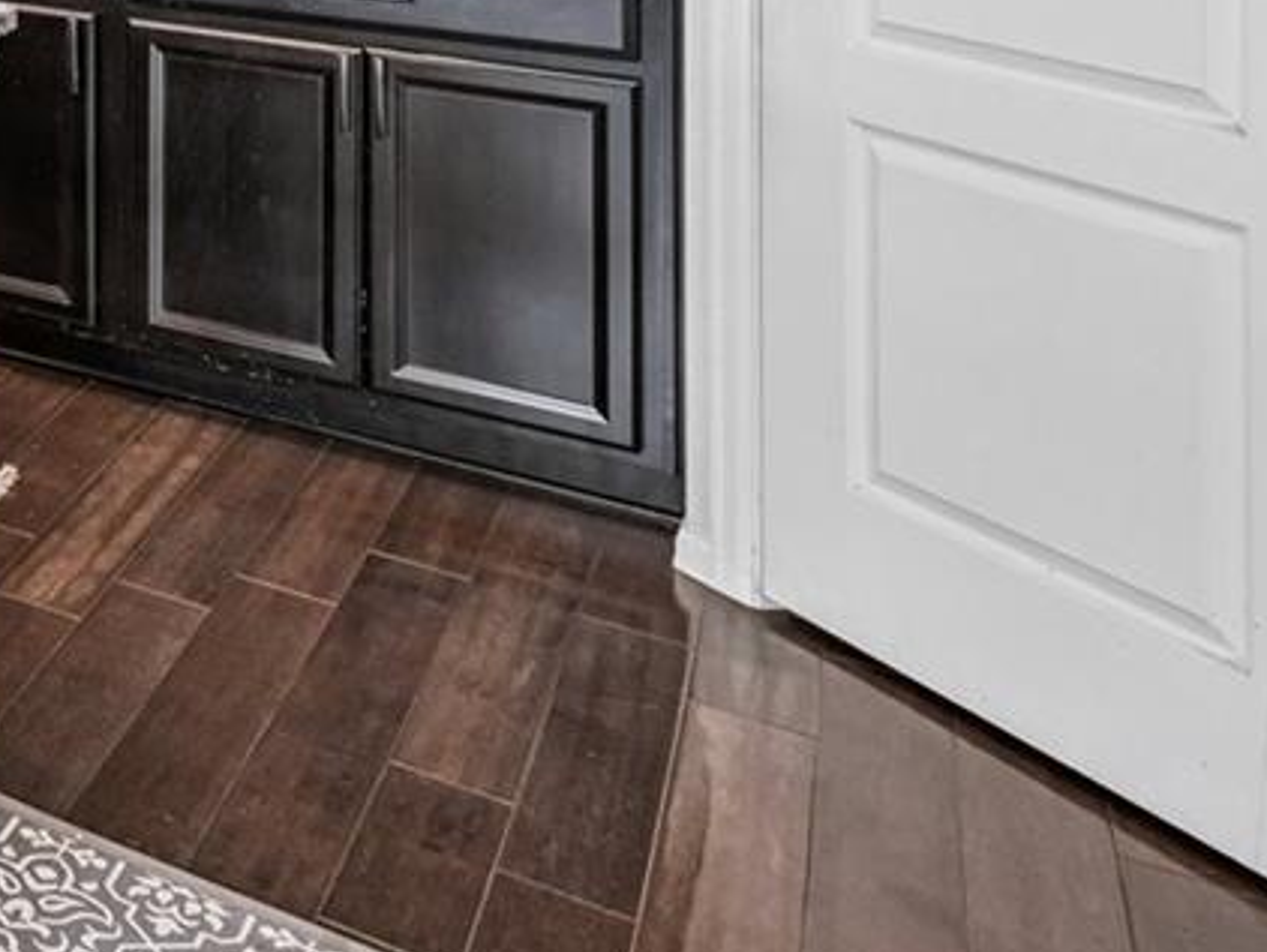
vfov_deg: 23.8
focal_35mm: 51
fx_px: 1868
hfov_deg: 23.4
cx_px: -907
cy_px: -405
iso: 400
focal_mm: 14
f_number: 11
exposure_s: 1/13
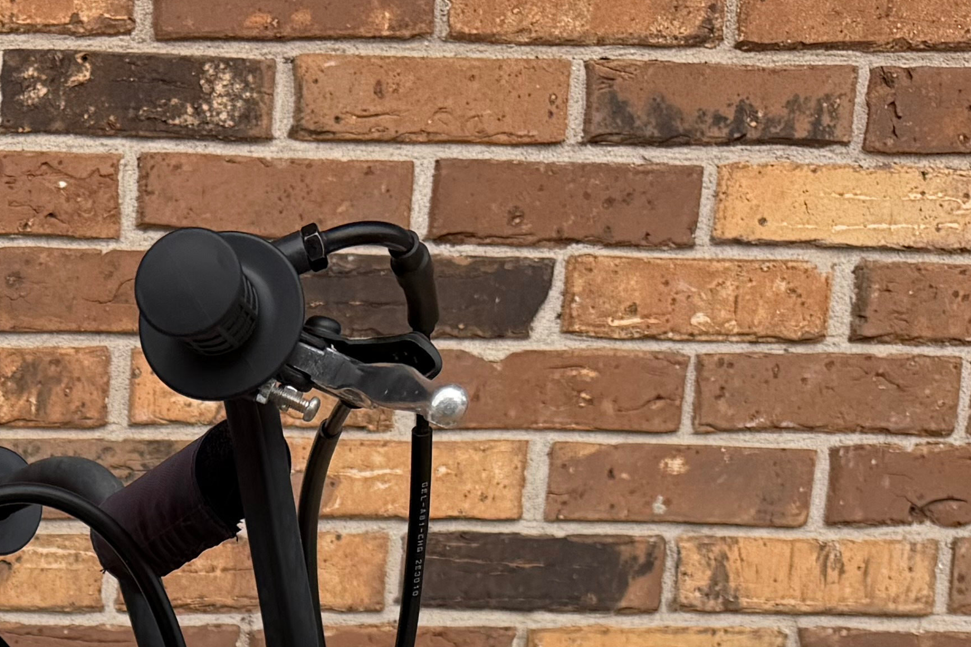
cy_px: 1074
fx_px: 2211
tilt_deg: -13.9
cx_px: -347
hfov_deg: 21.9
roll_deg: -0.5
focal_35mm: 82
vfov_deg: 15.0
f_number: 1.78
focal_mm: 6.76
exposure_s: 1/2169
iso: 80
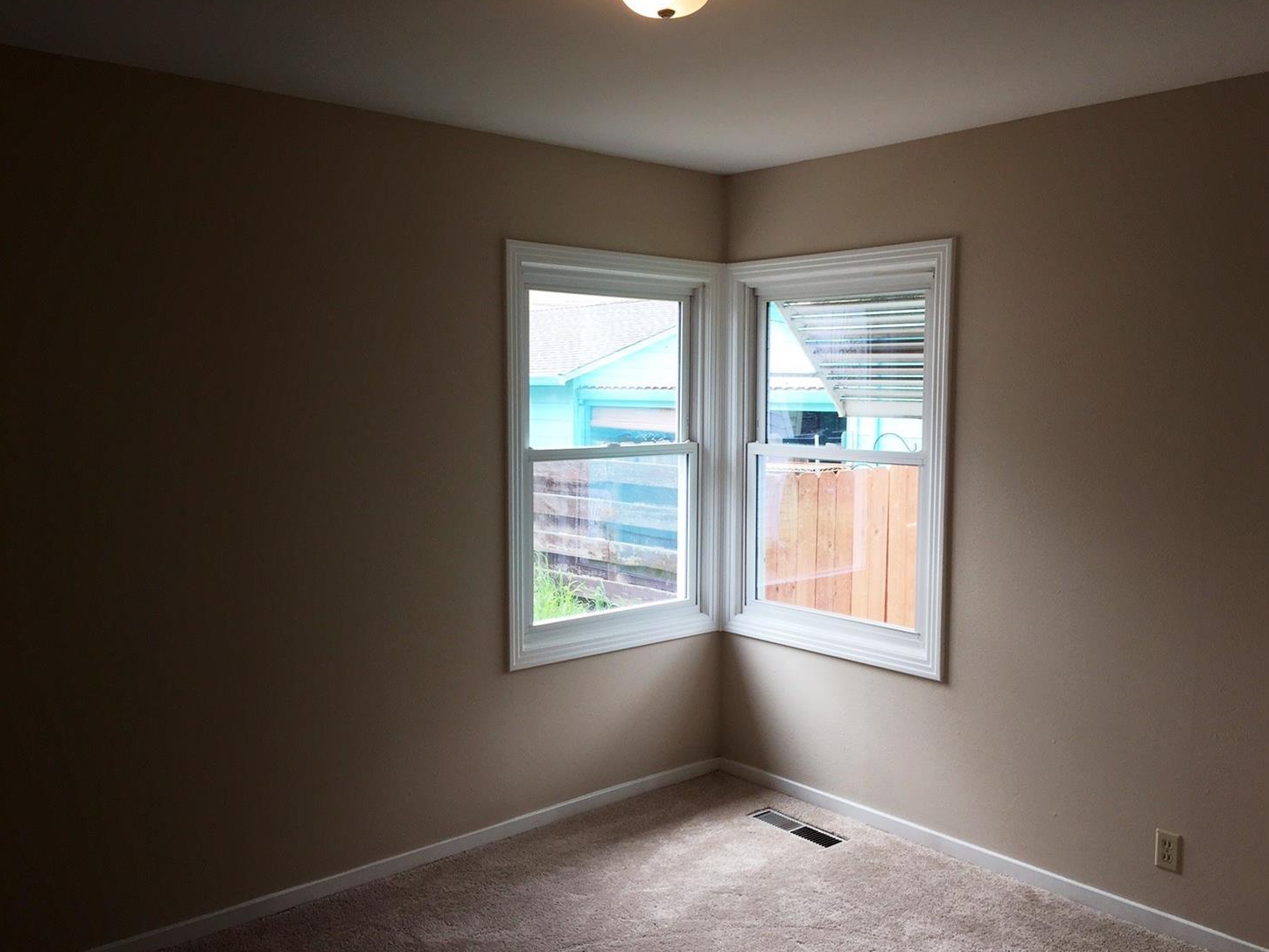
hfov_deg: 60.0
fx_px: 1100
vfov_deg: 46.8
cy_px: 482
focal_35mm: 30
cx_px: 648
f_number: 2.2
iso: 32
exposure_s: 1/181
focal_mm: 4.15
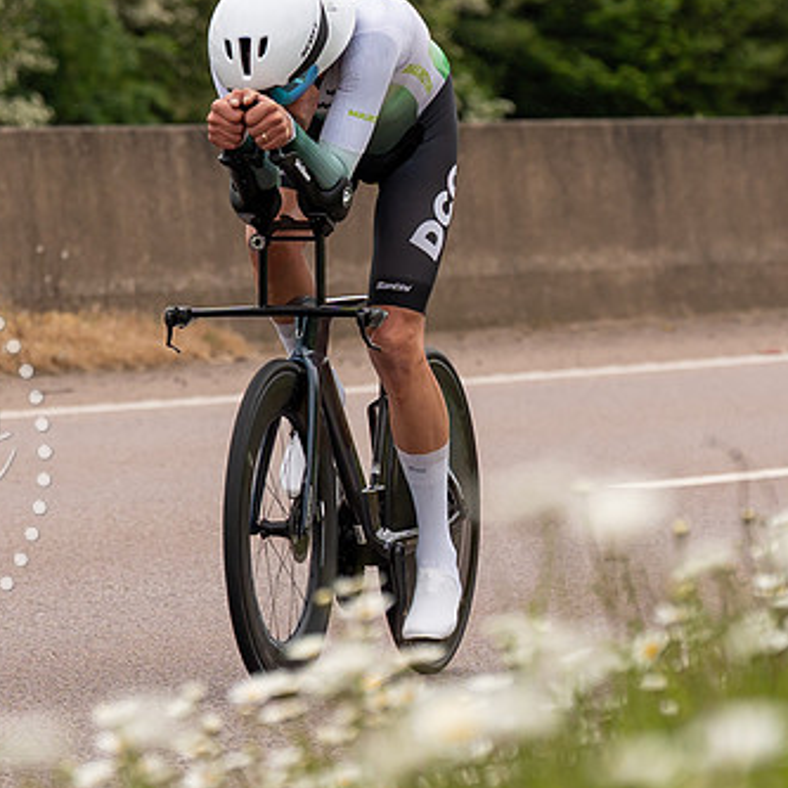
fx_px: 12002
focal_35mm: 466
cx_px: 271
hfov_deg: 3.8
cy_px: 160
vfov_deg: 3.8
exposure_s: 1/1000
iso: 200
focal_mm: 116
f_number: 3.5
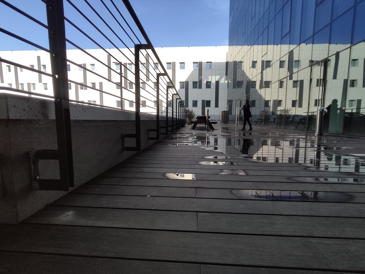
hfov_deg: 98.2
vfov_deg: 81.7
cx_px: 182
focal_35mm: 15
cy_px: 137
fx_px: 158
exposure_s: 1/738
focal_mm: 1.6
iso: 50
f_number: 2.2
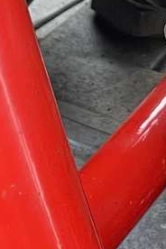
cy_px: -98
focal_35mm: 196
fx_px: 1356
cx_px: 220
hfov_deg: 6.9
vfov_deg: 10.2
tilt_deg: -25.7
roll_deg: +0.9
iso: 160
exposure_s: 1/60
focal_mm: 4.2
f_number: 1.6
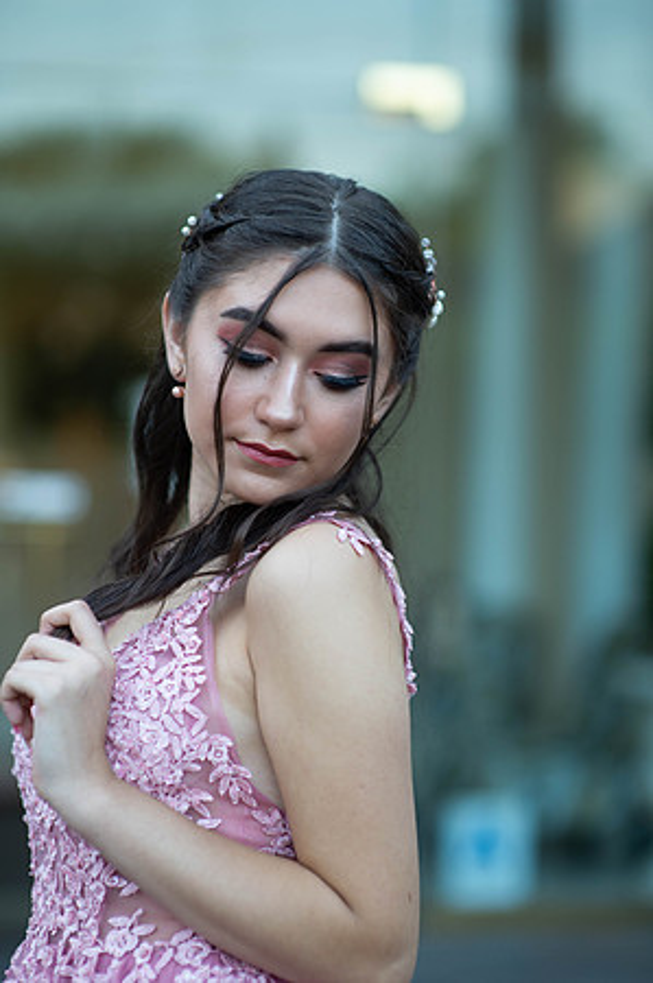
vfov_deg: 23.9
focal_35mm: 85
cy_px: 492
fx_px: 2318
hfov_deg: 16.0
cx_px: 326
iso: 250
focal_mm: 85
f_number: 2
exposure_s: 1/640
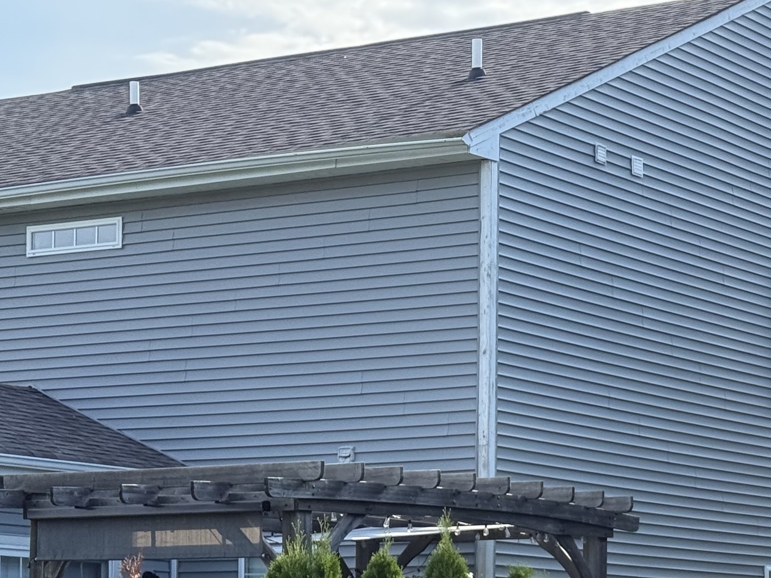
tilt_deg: +3.2
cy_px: 615
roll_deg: -1.2
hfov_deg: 17.6
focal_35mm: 108
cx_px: 822
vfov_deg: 13.5
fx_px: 2406
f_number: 1.78
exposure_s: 1/1513
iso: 100
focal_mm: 6.76
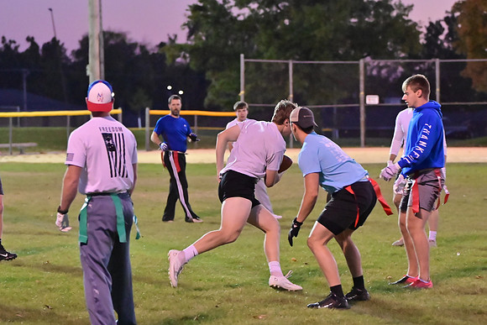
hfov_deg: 12.4
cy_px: 162
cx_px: 244
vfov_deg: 8.3
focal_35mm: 165
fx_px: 2233
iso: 6400
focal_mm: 110
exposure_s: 1/500
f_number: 4
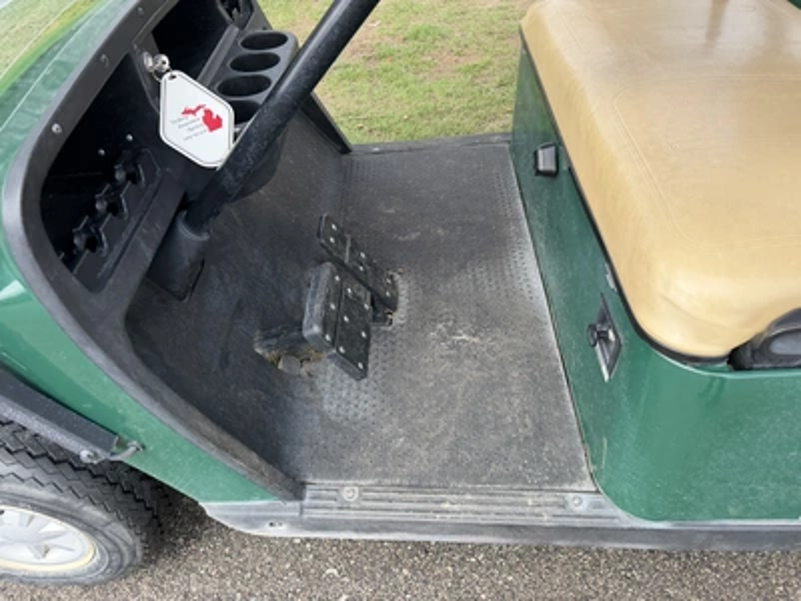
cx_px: 400
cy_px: 300
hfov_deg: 71.6
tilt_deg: -44.7
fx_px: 555
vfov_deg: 56.8
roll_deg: +3.3
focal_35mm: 24
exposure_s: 1/1271
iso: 80
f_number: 1.78
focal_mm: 6.76
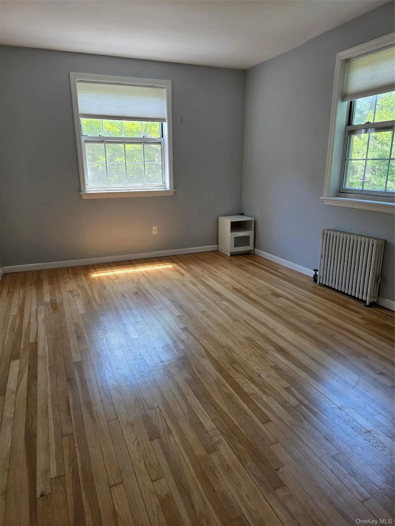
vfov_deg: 73.9
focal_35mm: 23
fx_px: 350
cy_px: 263
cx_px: 198
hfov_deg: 58.9
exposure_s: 1/180
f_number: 1.7
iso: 64
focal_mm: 6.3
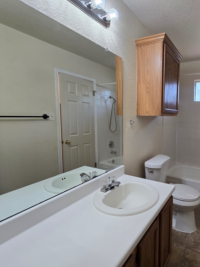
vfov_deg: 87.8
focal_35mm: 18
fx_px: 139
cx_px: 151
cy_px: 133
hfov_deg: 66.9
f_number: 2.2
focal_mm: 2.2
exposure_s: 1/60
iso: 64
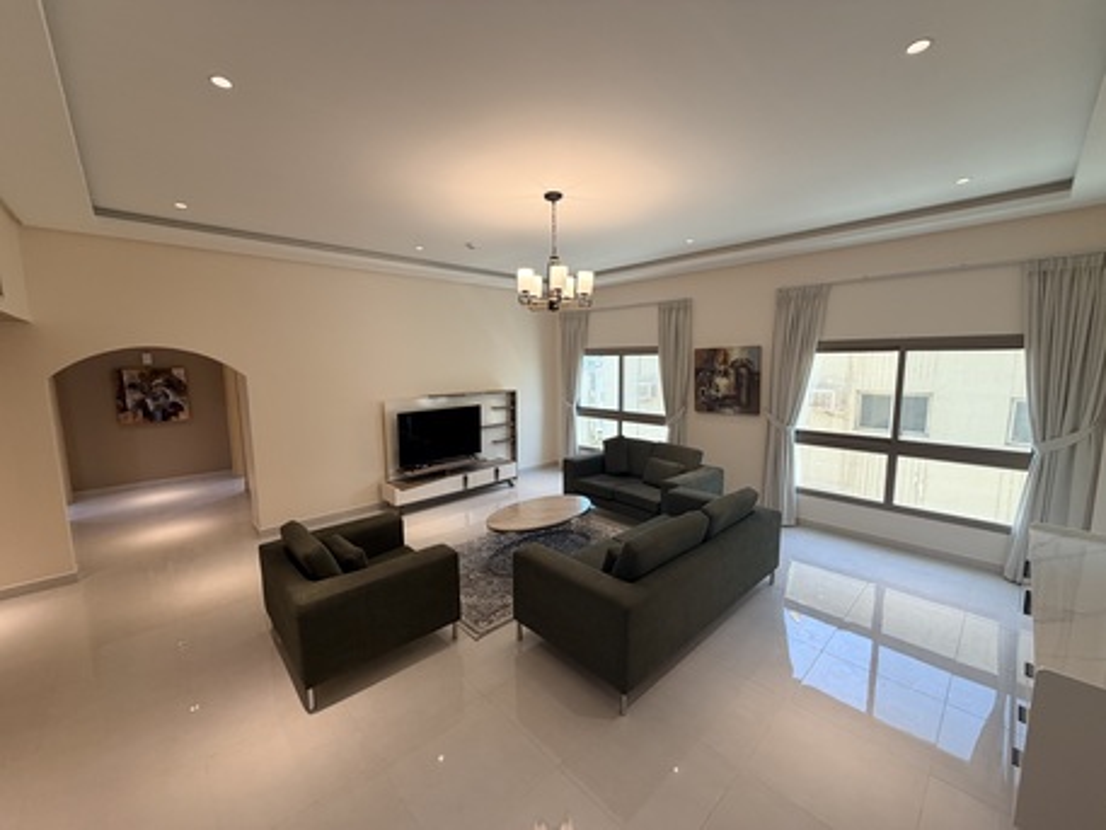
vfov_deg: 85.7
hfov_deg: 102.0
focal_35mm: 14
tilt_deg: -6.2
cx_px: 553
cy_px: 415
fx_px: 447
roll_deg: +0.6
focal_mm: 2.22
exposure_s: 1/100
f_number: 2.2
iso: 100
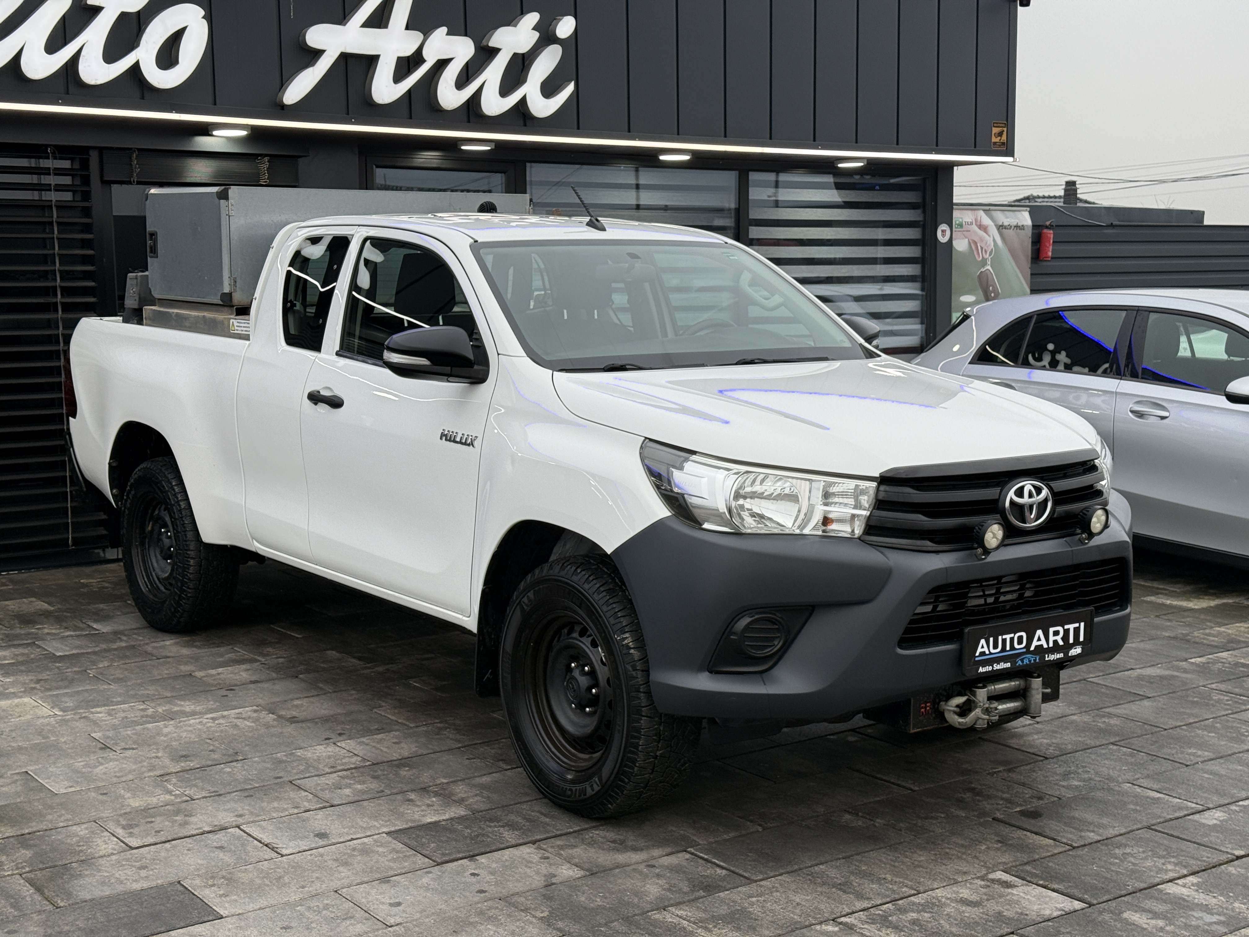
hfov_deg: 39.7
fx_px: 1732
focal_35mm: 48
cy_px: 468
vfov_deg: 30.3
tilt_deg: -5.9
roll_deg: +0.0
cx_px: 624
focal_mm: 6.76
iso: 50
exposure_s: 1/158
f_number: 1.78
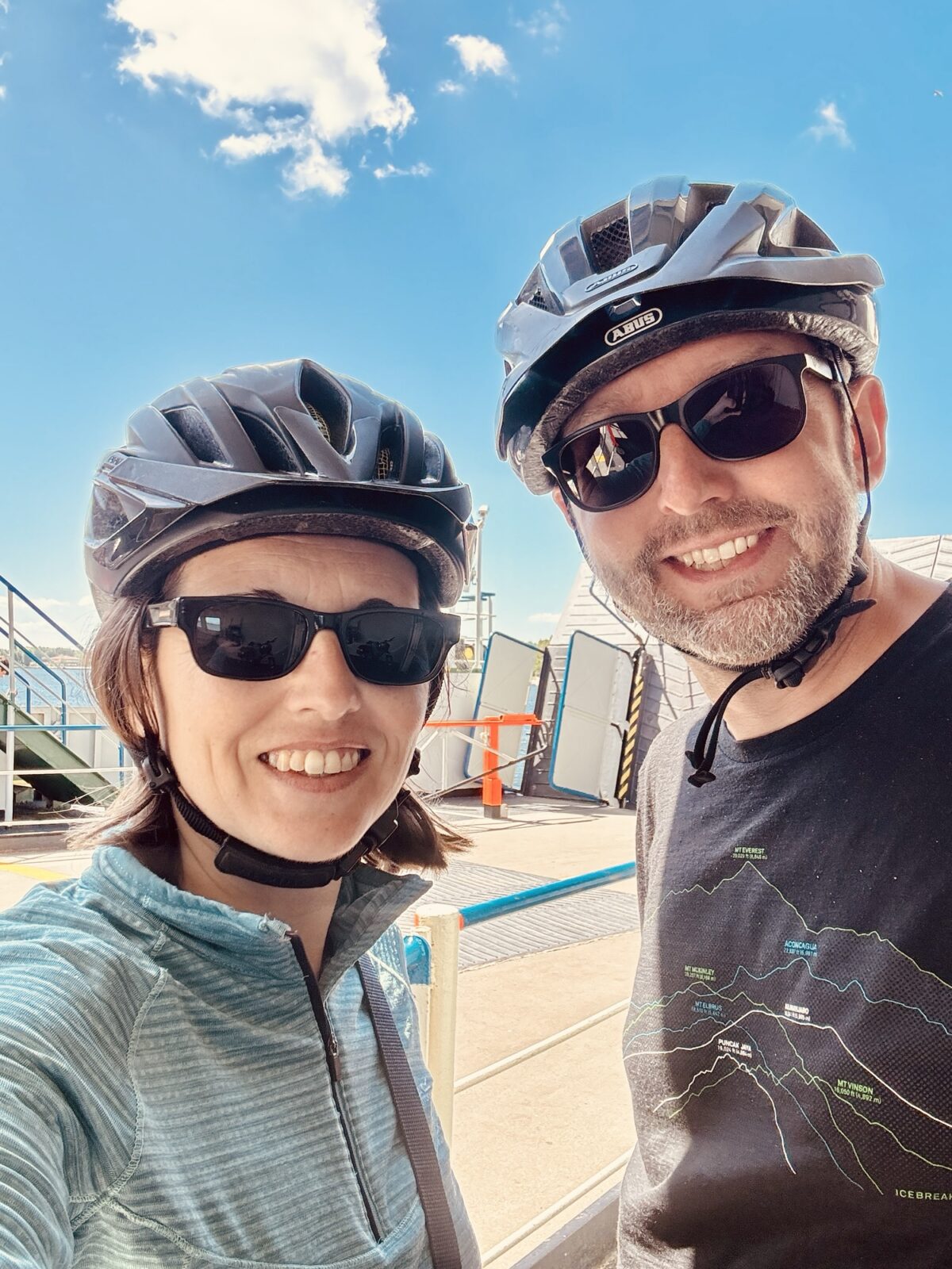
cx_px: 476
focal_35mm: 30
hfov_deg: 46.8
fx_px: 1100
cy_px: 634
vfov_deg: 60.0
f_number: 1.9
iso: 32
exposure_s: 1/172
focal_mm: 2.69
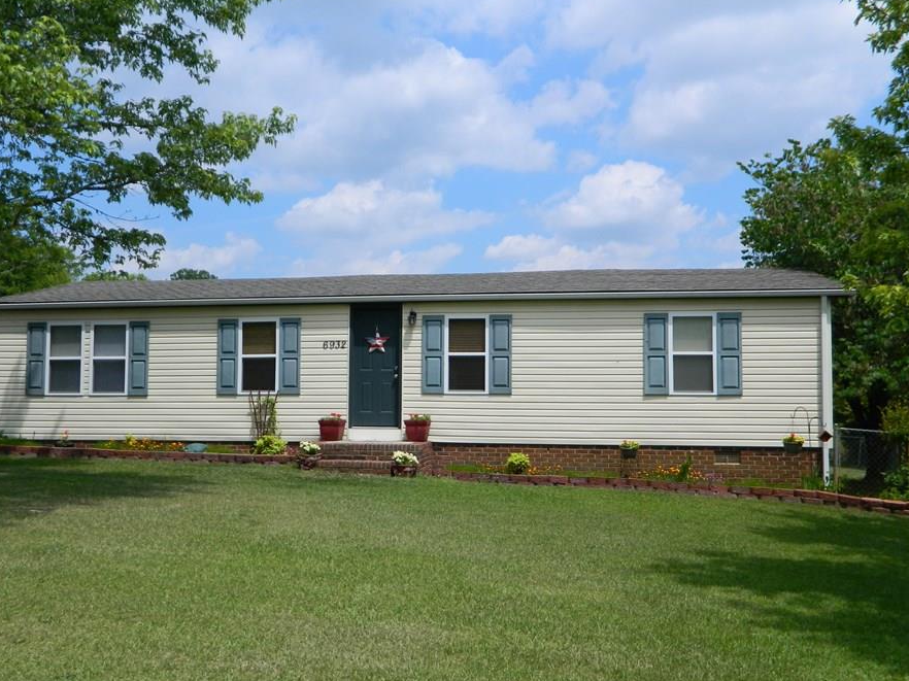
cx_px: 439
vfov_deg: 39.6
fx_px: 945
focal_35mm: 36
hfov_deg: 51.4
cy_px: 354
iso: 80
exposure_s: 1/200
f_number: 9.1
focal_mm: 5.6
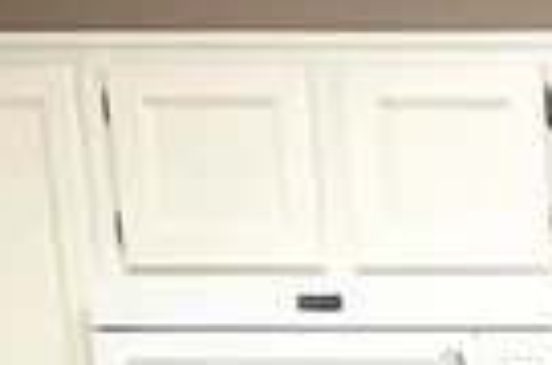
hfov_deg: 16.1
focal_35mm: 110
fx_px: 1683
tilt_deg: -13.5
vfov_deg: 10.4
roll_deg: +0.3
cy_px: 925
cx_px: 954
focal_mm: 2.22
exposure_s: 1/60
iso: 320
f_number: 2.2
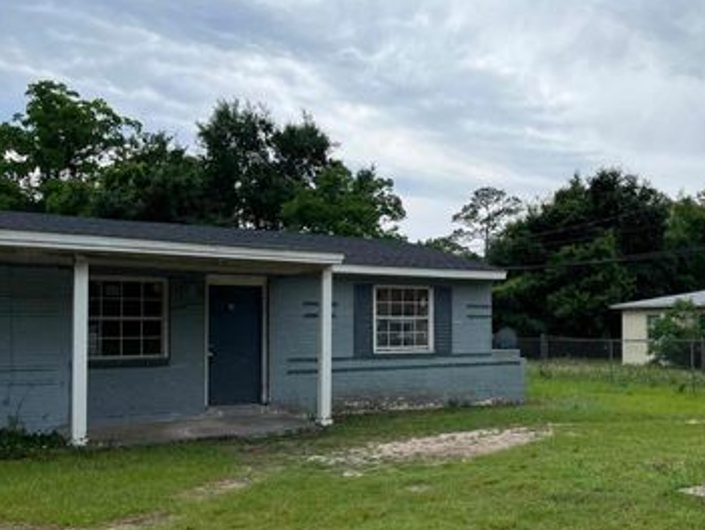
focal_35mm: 37
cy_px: 308
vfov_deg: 38.6
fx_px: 754
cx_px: 496
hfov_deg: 48.8
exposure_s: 1/1517
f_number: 1.6
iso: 50
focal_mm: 5.1
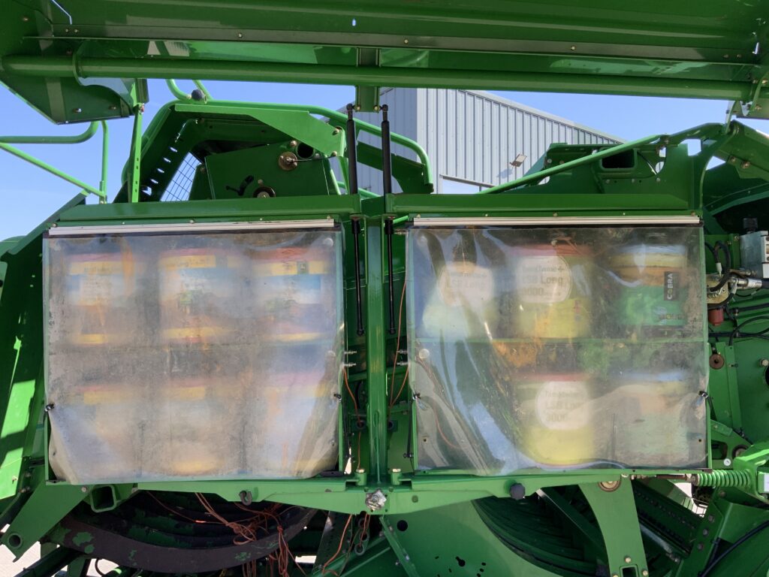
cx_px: 384
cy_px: 288
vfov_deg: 48.2
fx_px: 644
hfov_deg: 61.7
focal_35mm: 29
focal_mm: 3
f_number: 1.8
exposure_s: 1/294
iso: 16
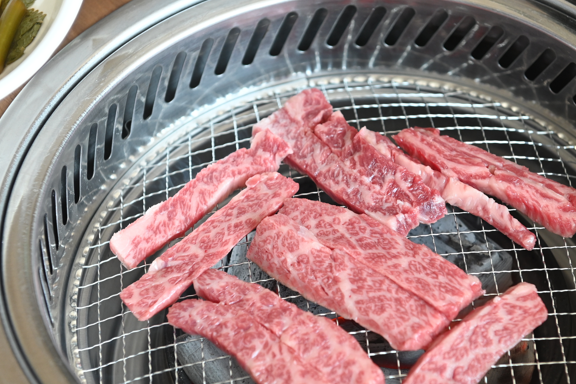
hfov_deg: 21.4
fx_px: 1519
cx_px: 344
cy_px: 227
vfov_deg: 14.4
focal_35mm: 95
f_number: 4
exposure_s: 1/320
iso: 1400
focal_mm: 70
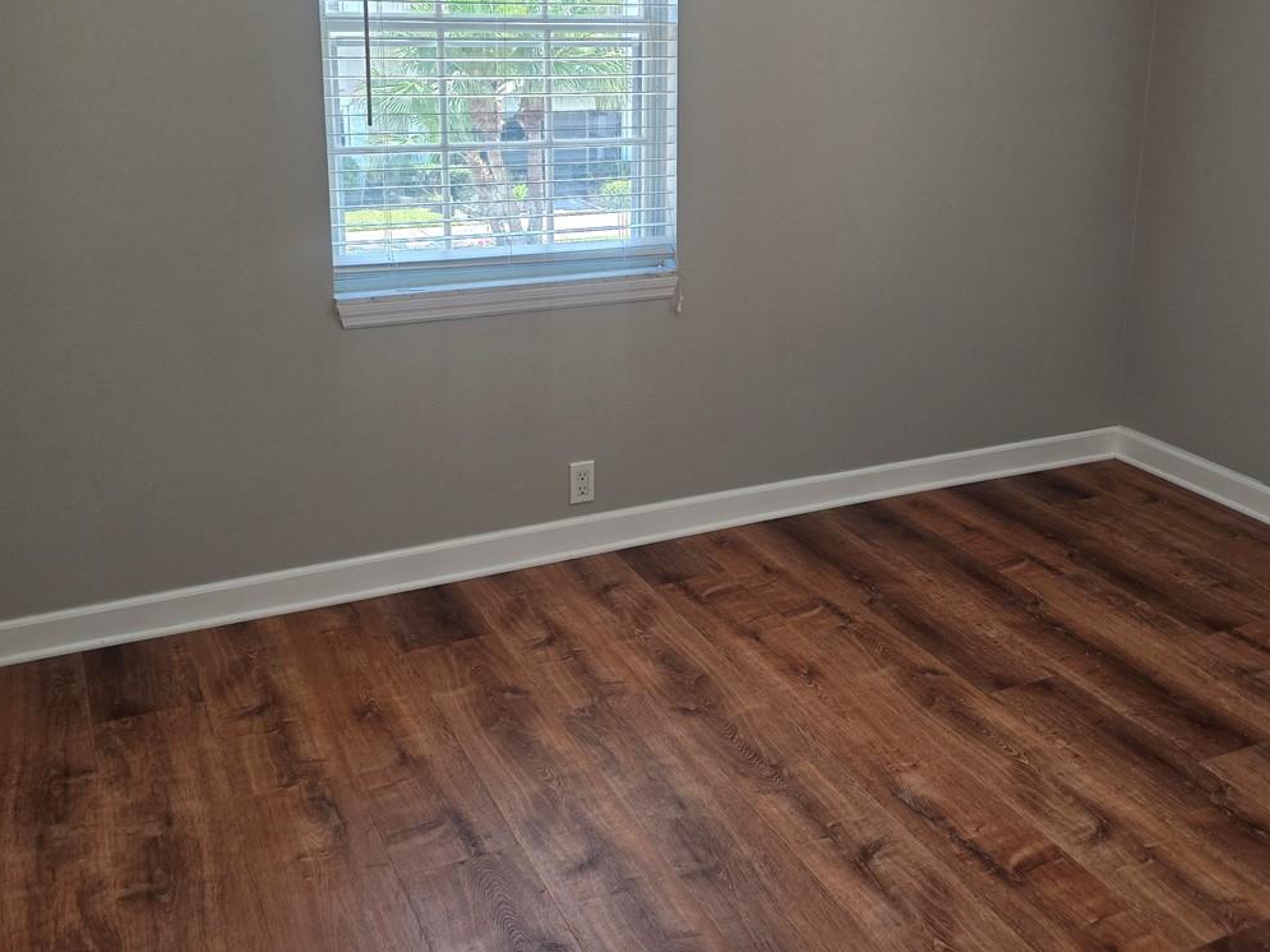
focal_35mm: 37
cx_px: 717
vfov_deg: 38.1
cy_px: 297
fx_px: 1357
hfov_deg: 50.0
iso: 64
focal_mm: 6.3
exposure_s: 1/120
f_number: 1.7
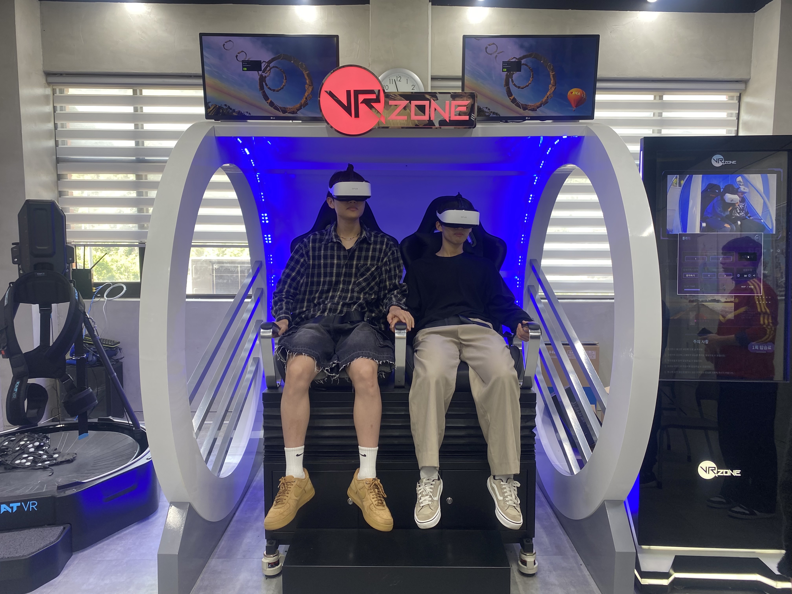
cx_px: 396
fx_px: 595
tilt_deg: -5.4
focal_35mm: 26
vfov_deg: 53.1
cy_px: 297
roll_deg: -0.5
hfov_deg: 67.3
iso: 80
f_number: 1.8
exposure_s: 1/120
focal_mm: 4.25
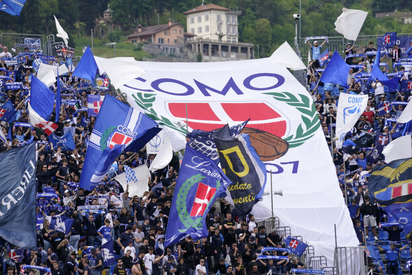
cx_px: 206
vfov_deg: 6.9
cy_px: 138
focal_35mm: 200
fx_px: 2289
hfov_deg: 10.3
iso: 500
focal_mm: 200
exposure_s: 1/4000
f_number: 3.5
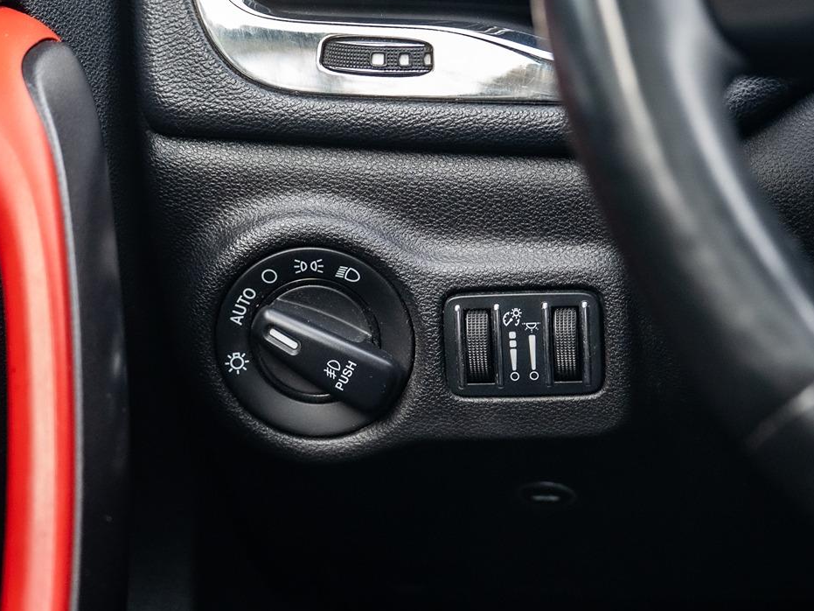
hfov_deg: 18.4
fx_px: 2516
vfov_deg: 13.8
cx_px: 414
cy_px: 332
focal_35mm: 107
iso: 3200
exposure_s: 1/60
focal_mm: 50
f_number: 4
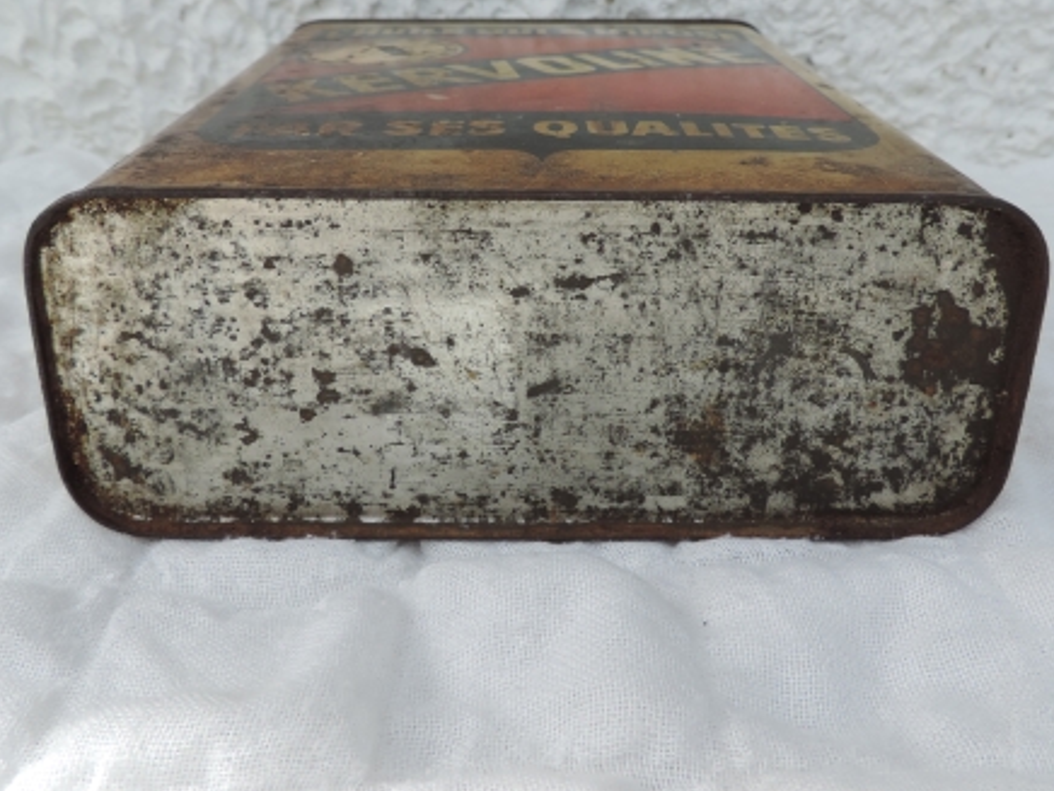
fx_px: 1005
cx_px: 527
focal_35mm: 33
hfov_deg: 55.4
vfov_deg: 42.5
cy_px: 283
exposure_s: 1/800
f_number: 3
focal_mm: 4.3
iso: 80
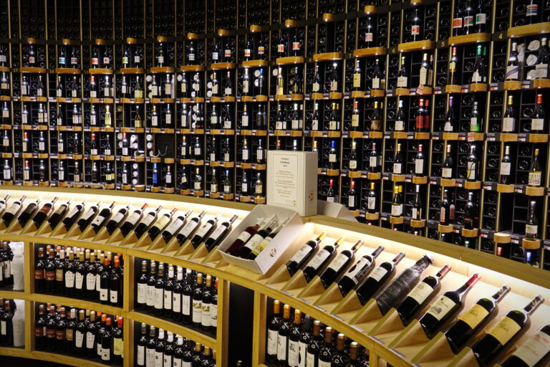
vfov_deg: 43.6
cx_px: 275
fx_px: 458
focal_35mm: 30
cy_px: 184
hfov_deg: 61.9
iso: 100
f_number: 2.8
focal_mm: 11
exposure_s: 1/5
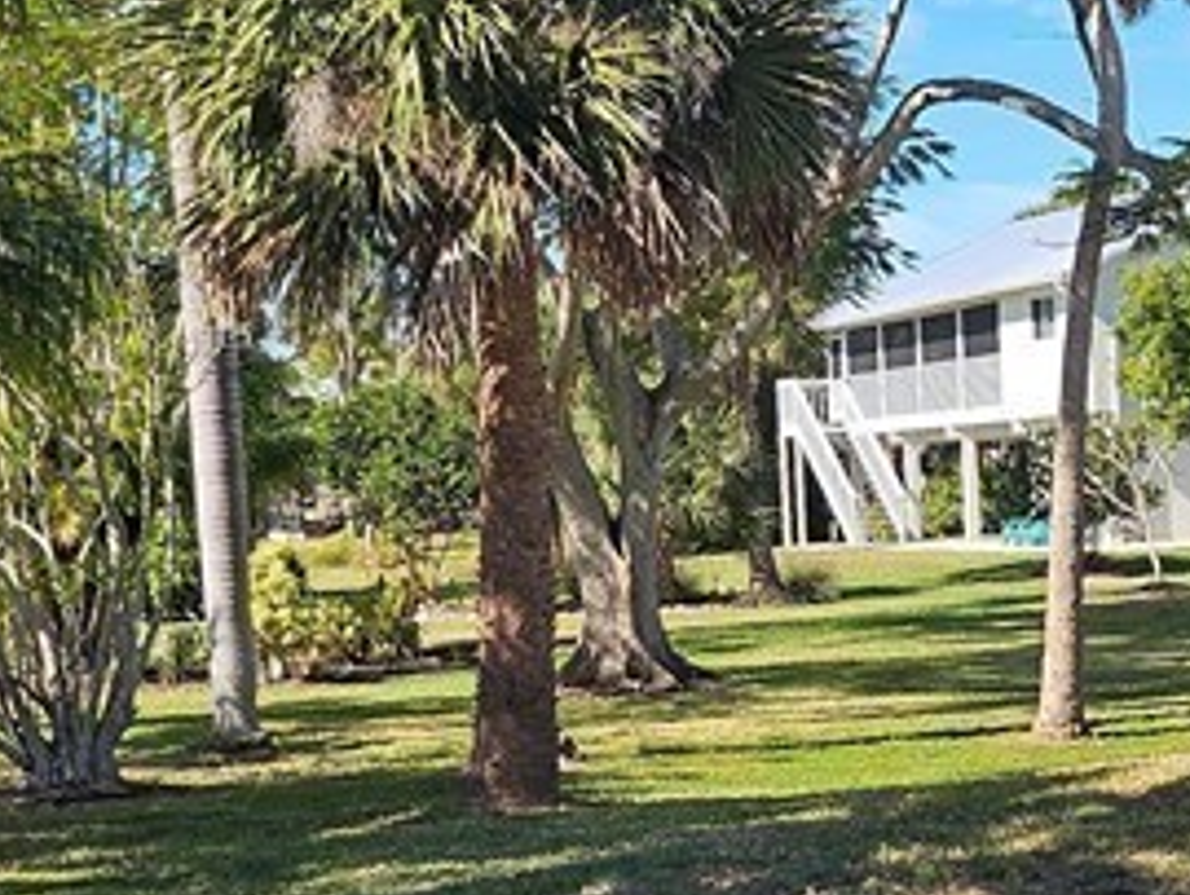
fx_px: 3131
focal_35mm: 91
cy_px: 428
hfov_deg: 21.4
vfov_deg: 16.3
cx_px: 864
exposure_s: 1/2397
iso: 50
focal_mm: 5
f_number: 1.8
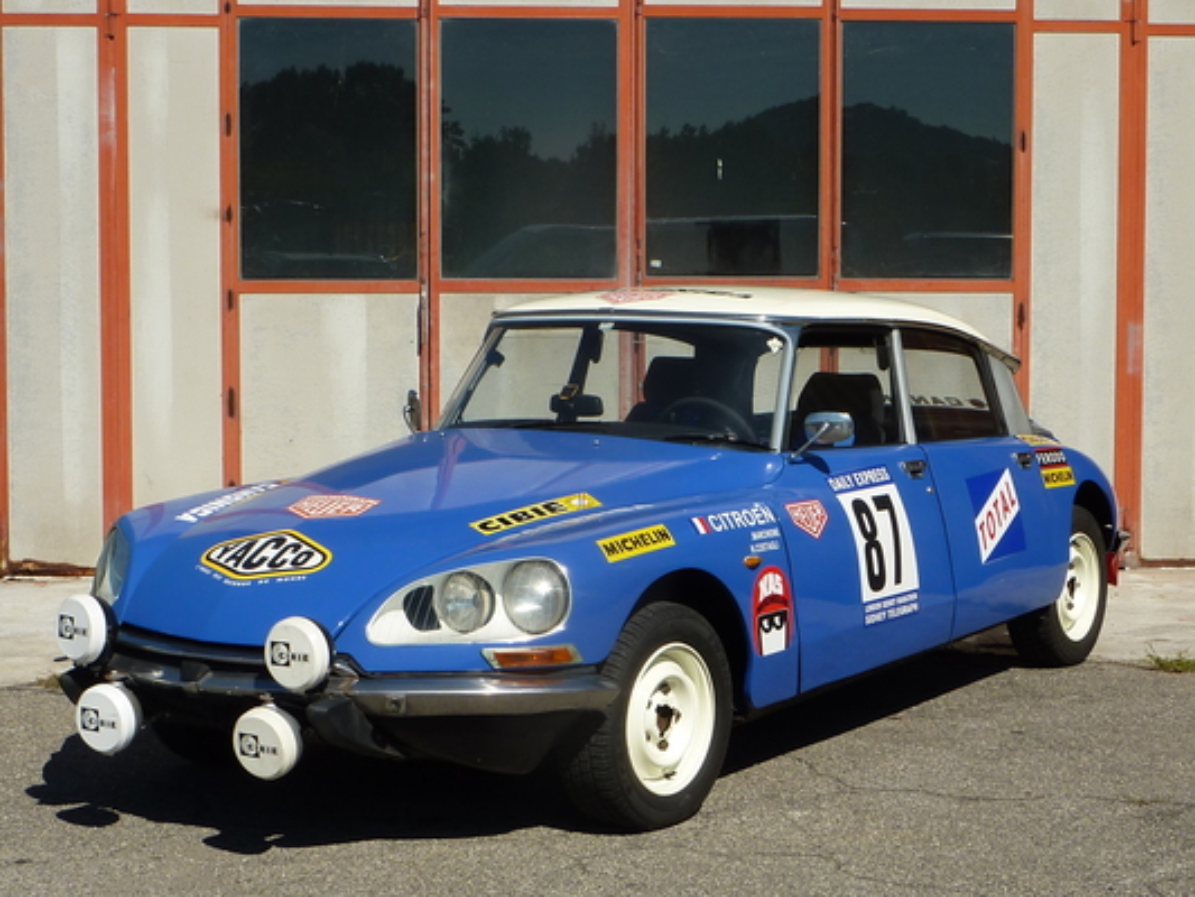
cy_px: 448
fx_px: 2383
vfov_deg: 21.3
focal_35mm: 69
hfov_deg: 28.2
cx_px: 598
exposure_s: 1/500
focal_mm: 7.9
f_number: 5.6
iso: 80
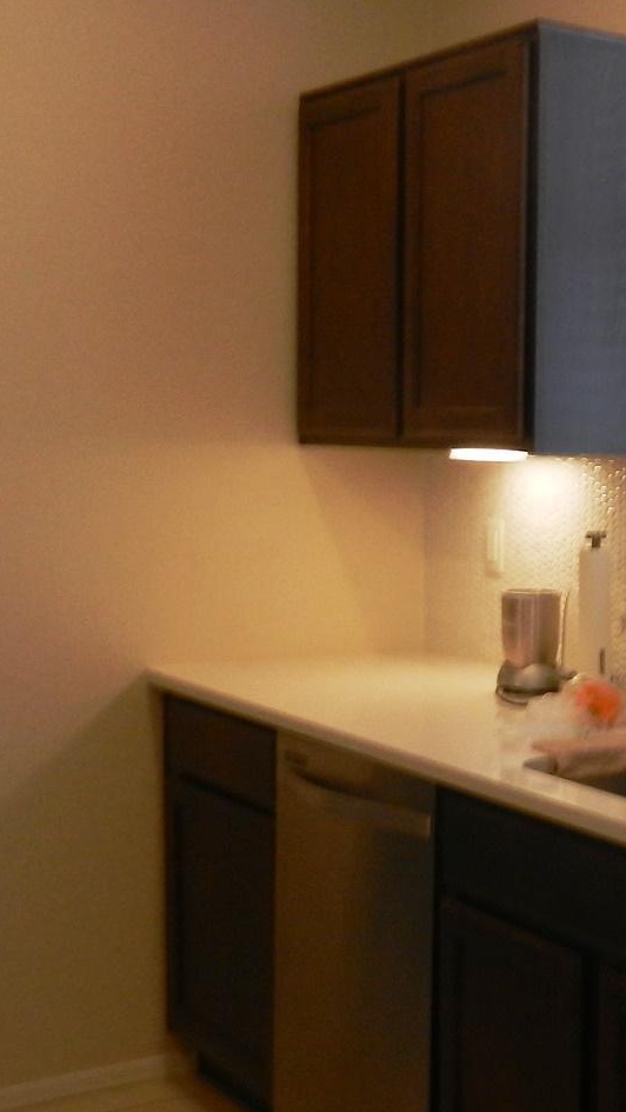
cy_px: 608
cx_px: 834
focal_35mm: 59
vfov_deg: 35.4
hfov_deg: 18.8
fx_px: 1740
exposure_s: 1/30
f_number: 3.5
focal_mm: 4.5
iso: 160
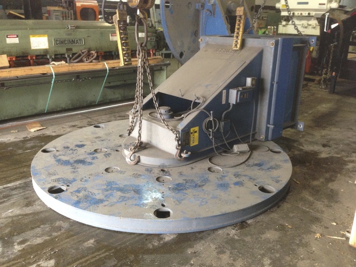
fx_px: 339
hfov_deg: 55.4
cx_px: 178
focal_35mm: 33
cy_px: 134
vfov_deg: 42.9
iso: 250
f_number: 2.4
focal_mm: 4.12
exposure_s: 1/20
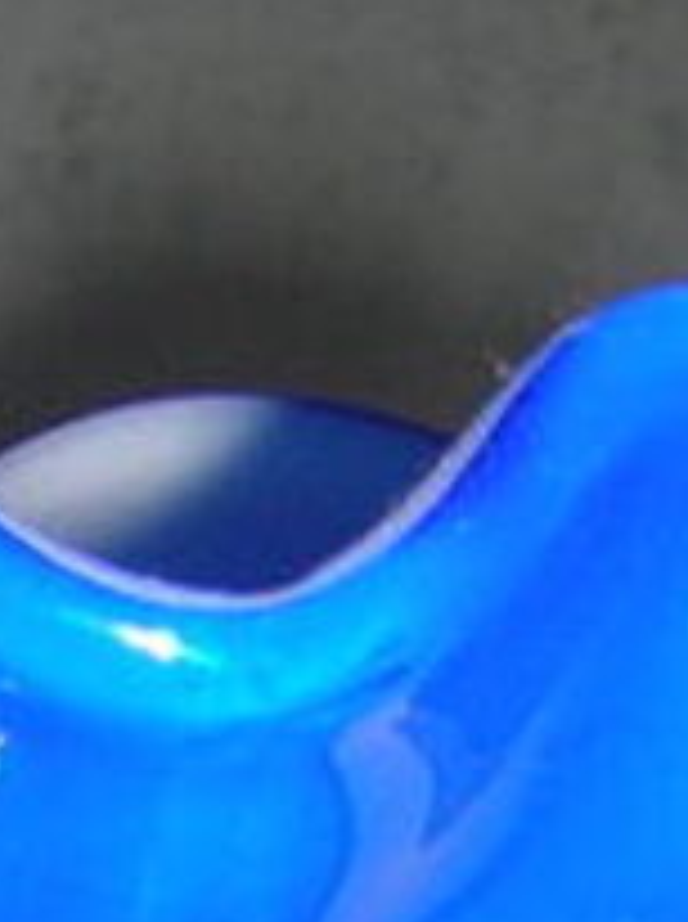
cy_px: 2444
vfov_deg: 8.0
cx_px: -373
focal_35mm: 222
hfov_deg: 6.6
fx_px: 5902
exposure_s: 1/60.1
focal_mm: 5.7
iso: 50
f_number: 2.9
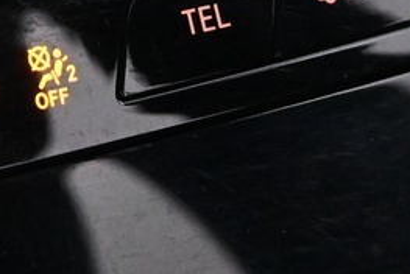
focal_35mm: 208
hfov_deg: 9.6
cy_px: -251
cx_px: -234
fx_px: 2367
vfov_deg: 6.5
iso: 5000
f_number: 4
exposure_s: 1/40
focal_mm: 22.5
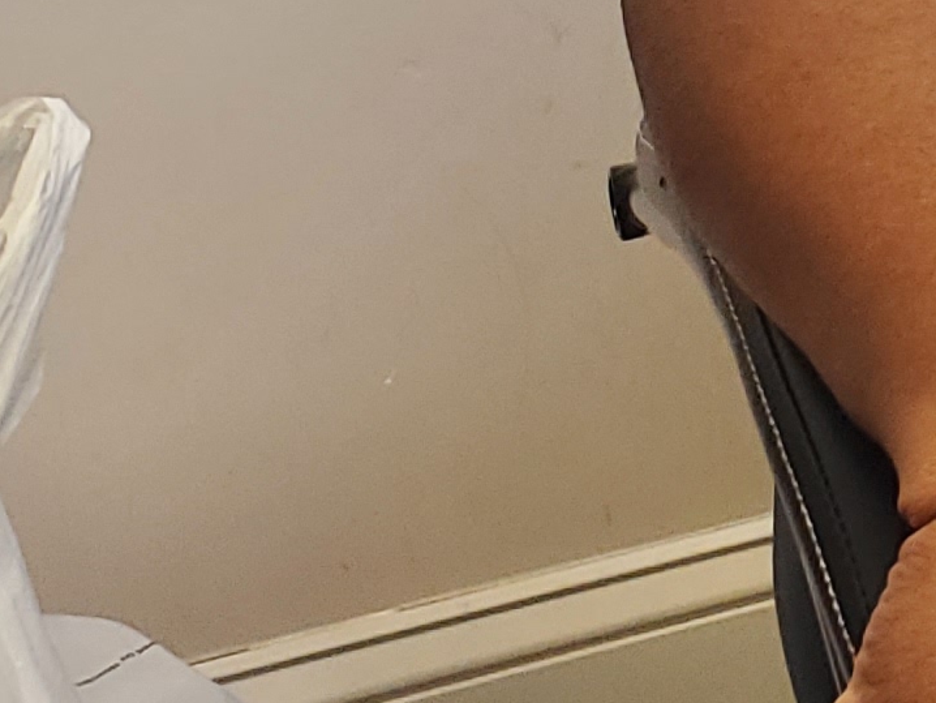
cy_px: -706
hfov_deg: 11.5
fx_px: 3949
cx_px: 2146
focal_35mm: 146
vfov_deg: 9.5
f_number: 2.4
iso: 200
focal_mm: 4.3
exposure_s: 1/40
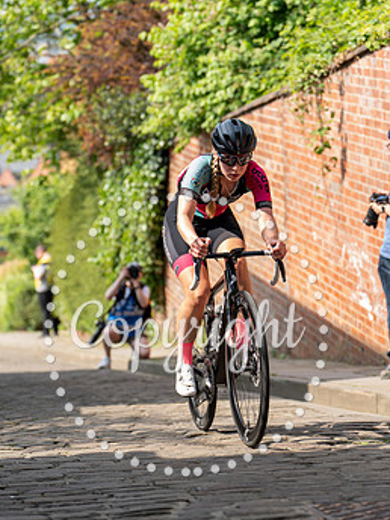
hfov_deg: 12.1
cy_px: 206
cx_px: 215
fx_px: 1833
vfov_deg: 16.1
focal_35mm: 122
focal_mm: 97
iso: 200
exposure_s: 1/640
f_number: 3.2
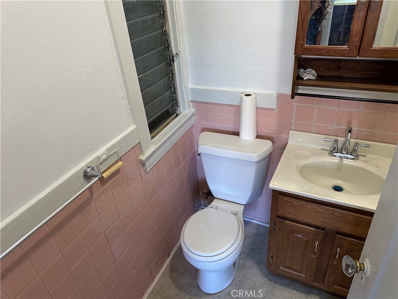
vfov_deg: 56.8
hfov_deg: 71.6
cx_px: 199
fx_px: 276
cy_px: 150
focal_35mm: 24
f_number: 1.78
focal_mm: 6.86
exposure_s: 1/60
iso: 200
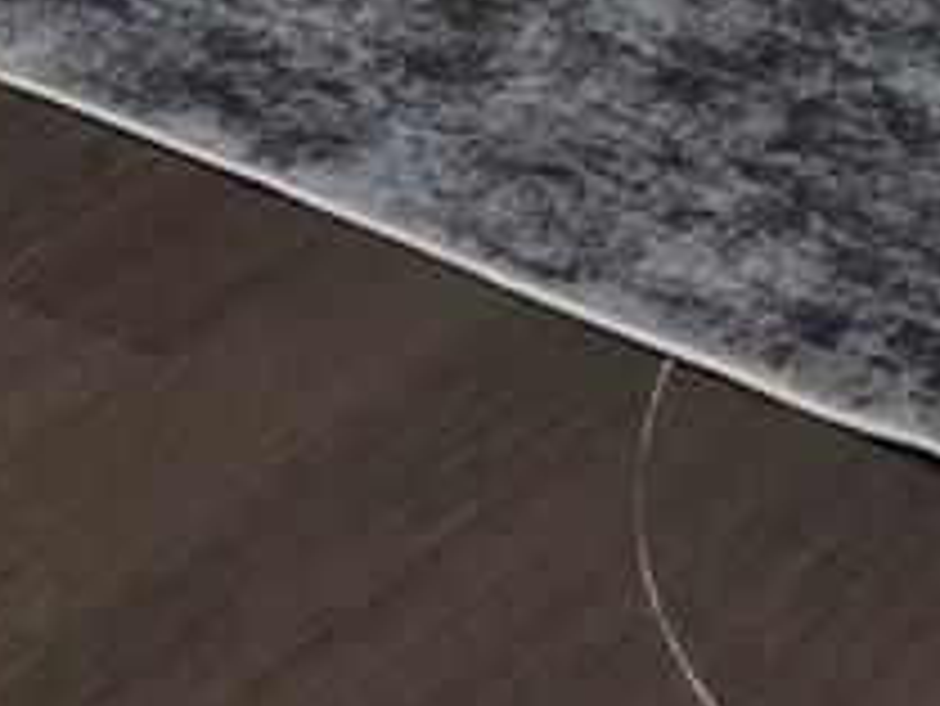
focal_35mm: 176
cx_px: 1952
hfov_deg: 10.3
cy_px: -1731
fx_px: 4782
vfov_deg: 7.1
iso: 125
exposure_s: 1/24
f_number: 1.7
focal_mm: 6.25
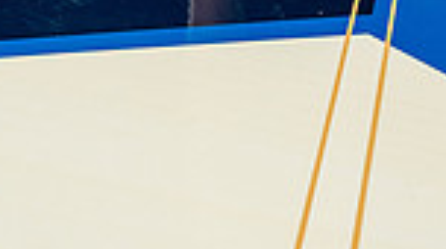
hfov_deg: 18.4
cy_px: -404
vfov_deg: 9.1
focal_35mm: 115
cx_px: 396
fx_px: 1358
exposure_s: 1/250
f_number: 5.6
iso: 640
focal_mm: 37
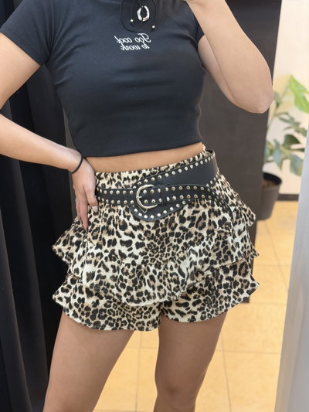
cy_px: 206
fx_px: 571
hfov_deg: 30.3
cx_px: 154
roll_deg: +0.1
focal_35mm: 48
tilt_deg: -27.9
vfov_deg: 39.6
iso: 125
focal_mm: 6.76
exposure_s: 1/50
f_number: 1.78
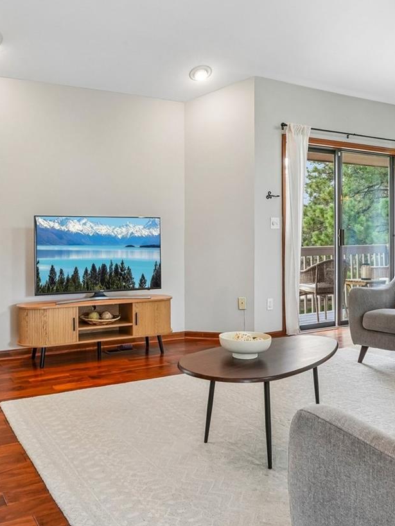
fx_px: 471
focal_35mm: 31
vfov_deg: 58.2
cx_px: 183
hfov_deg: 45.5
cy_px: 228
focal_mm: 11
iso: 500
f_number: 8
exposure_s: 1/30
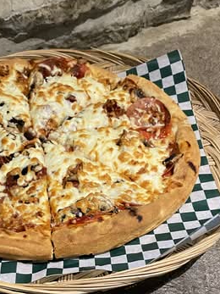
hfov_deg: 26.3
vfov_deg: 33.8
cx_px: 66
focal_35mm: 55
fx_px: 466
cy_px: 239
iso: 400
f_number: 1.8
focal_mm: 4.25
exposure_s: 1/40
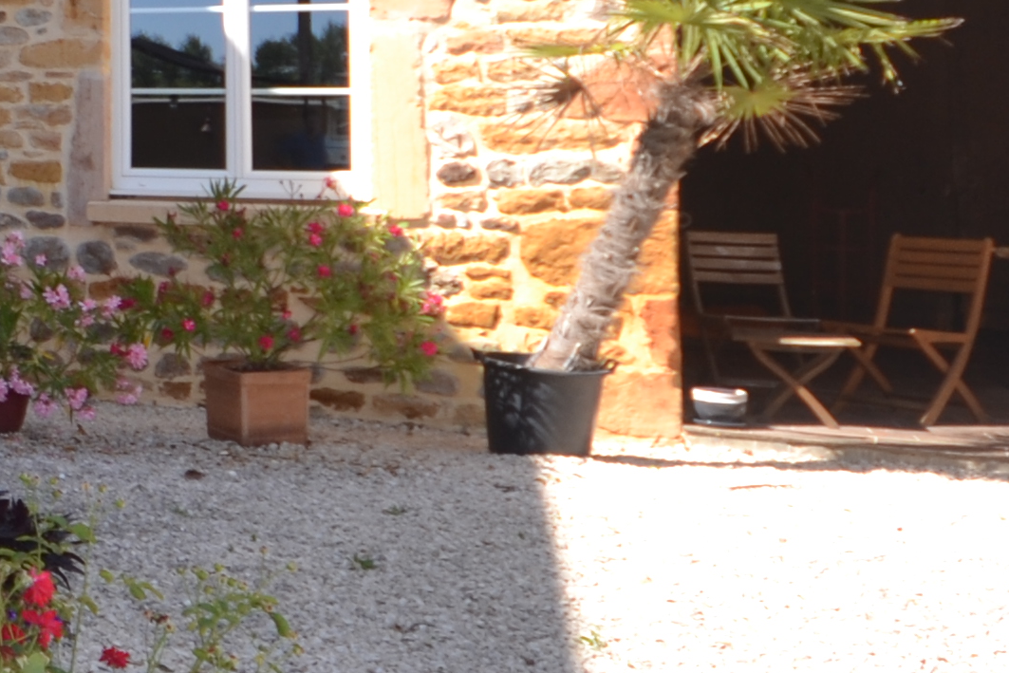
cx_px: -522
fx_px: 1822
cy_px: 10
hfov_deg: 24.1
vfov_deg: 20.3
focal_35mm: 65
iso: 100
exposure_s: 1/160
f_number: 6.3
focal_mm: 10
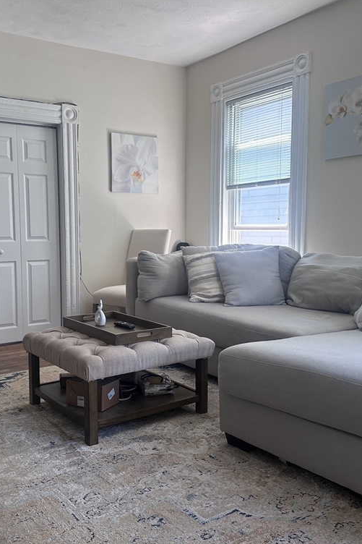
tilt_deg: -3.6
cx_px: 147
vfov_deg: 55.8
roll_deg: +0.4
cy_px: 268
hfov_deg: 38.7
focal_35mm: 34
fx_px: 513
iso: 125
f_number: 1.78
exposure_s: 1/121
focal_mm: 6.86
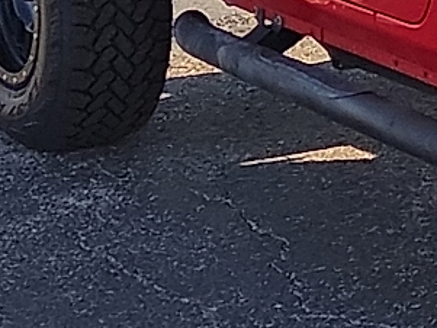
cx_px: 949
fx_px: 2614
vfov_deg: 7.1
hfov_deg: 8.9
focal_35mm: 207
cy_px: -160
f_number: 1.8
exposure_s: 1/2000
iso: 25
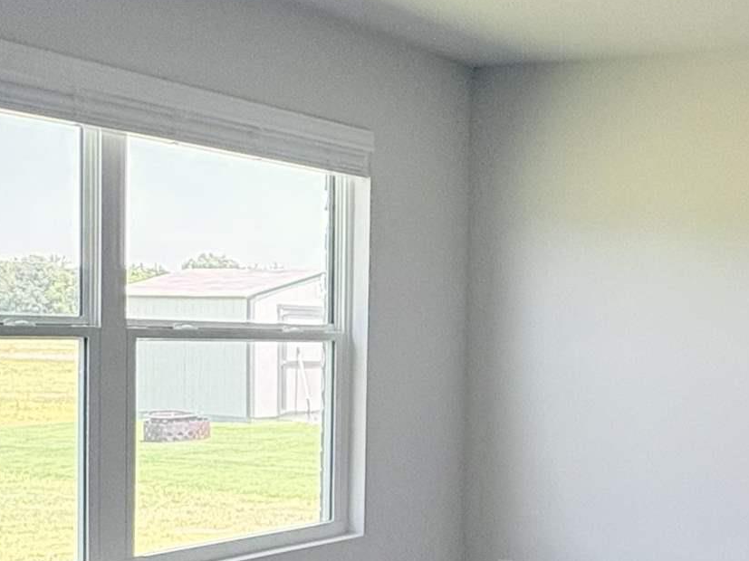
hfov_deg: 31.8
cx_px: 856
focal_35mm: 52
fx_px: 1125
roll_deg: -1.5
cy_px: 378
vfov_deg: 27.8
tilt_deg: -1.1
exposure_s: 1/131
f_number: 2.2
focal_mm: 2.22
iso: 125
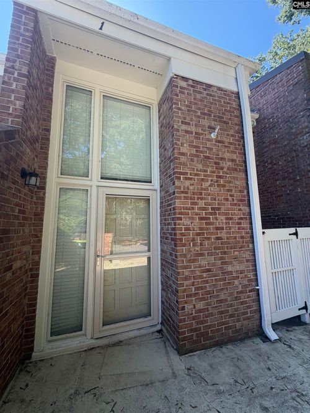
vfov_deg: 102.1
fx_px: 167
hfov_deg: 85.7
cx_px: 155
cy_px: 206
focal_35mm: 14
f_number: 2.2
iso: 50
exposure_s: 1/213
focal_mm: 2.22
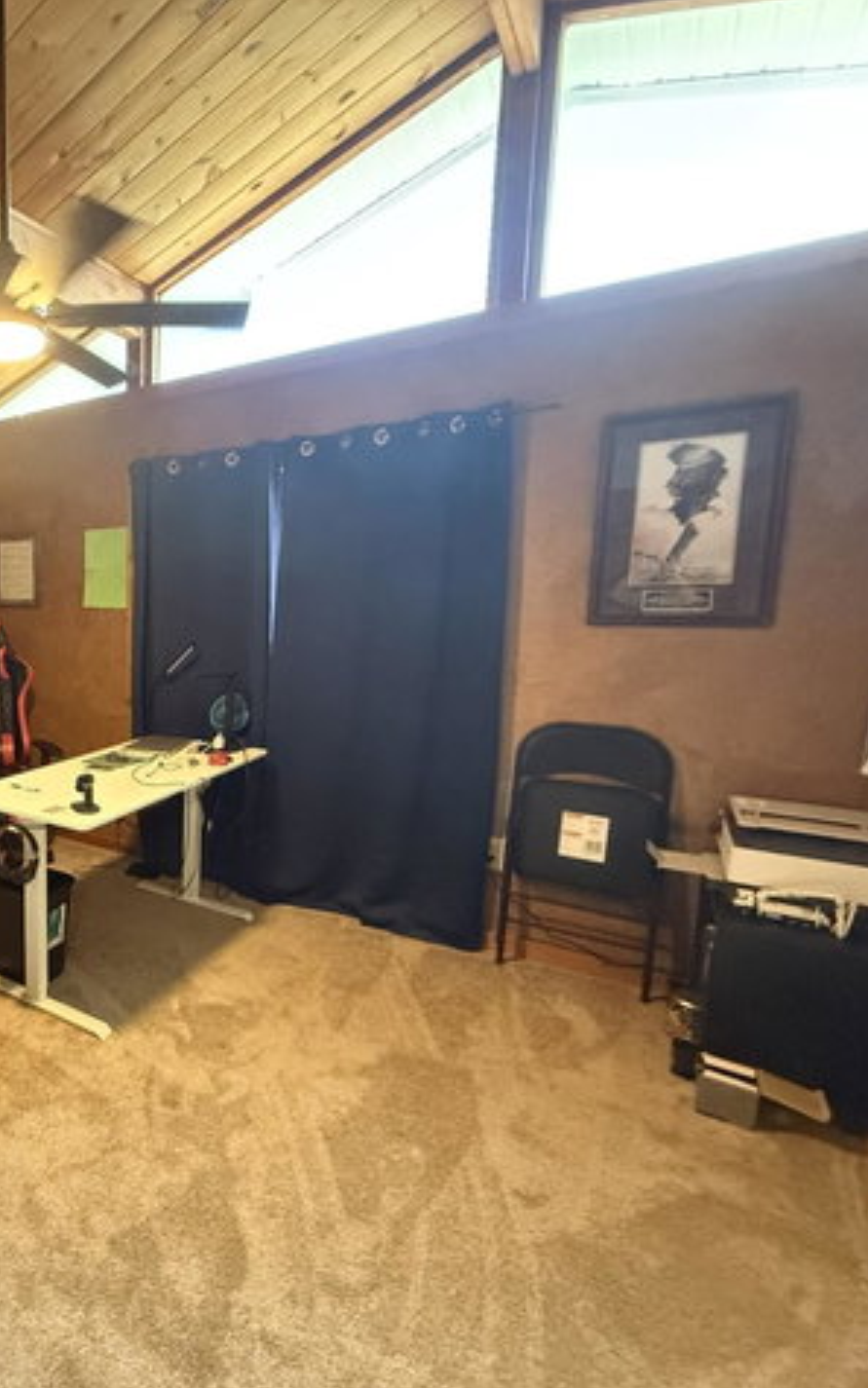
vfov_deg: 85.1
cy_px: 695
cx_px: 12
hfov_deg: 49.4
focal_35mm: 20
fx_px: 757
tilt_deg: -7.6
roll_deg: +1.0
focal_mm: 2.22
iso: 1000
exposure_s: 1/60
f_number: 2.2
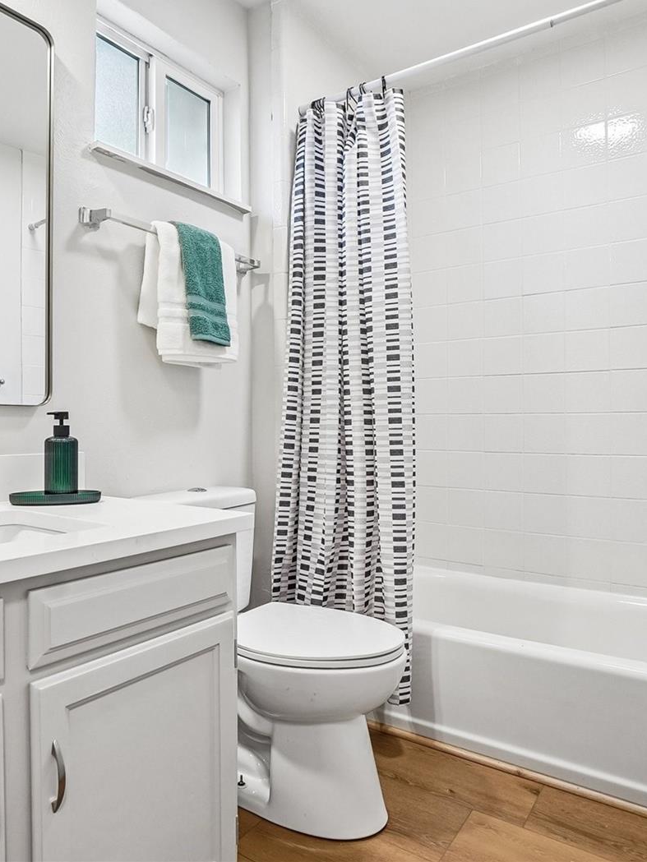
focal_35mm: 22
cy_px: 425
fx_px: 548
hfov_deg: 60.9
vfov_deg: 76.4
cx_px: 288
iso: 400
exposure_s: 1/25
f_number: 8
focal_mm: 10
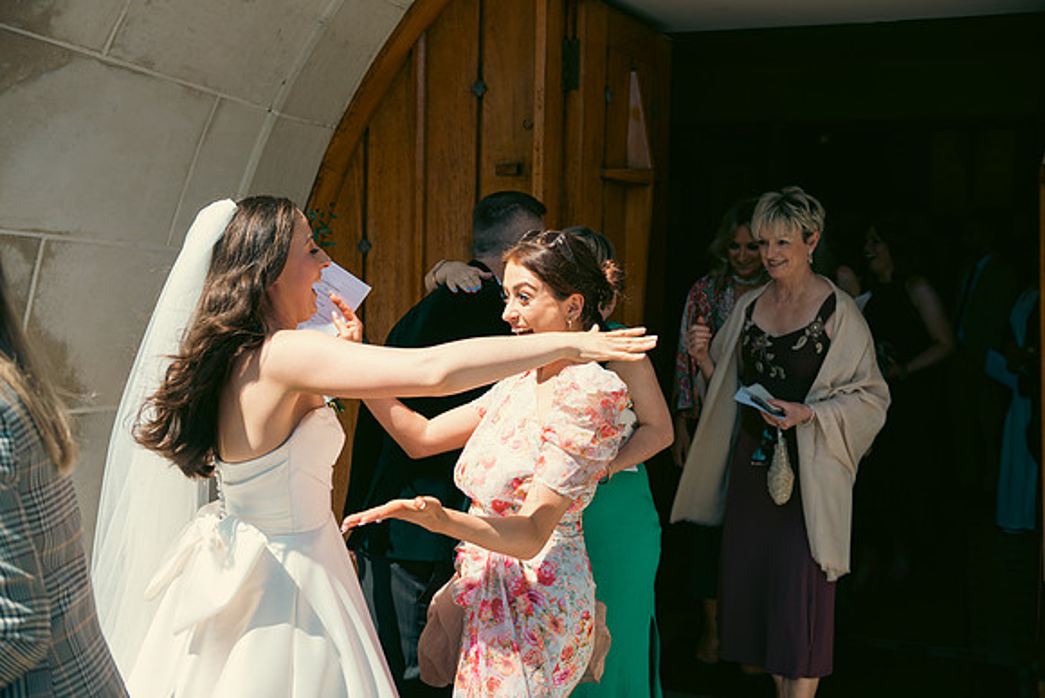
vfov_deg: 33.4
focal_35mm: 40
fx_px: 1161
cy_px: 349
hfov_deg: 48.4
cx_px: 522
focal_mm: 40
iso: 100
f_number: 3.5
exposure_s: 1/800
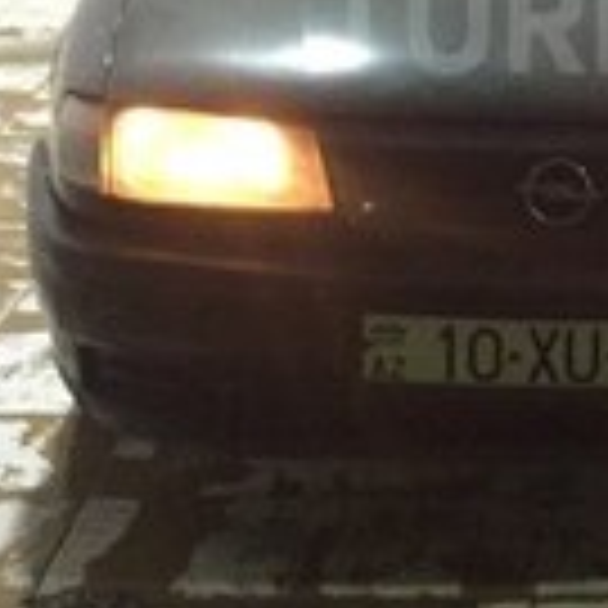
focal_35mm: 94
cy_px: 23
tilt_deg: -12.2
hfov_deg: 17.8
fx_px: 1868
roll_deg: -1.7
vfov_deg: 18.1
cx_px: 667
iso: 640
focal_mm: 4.15
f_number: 2.2
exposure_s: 1/17
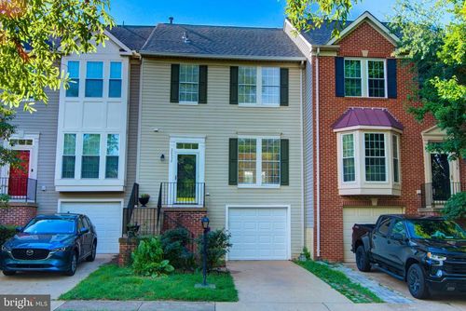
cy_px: 156
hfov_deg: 69.4
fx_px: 337
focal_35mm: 26
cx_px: 233
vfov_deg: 49.6
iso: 100
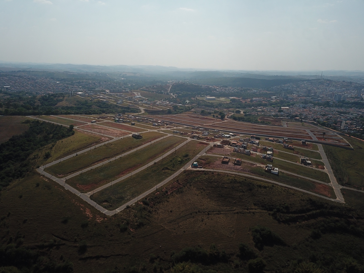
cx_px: 182
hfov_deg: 67.3
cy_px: 136
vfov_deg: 53.1
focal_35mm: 26
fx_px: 273
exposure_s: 1/4016
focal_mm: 4.73
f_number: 2.2
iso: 100
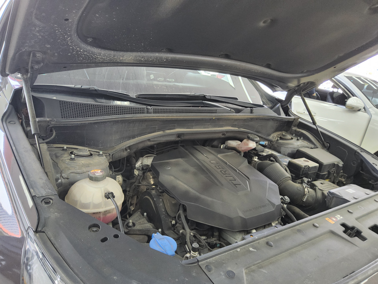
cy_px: 142
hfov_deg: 69.4
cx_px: 189
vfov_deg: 54.9
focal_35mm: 25
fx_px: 273
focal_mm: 3.08
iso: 250
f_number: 2
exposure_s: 1/120
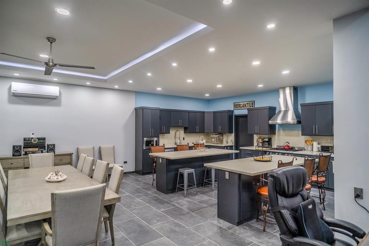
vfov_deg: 61.9
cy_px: 123
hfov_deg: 84.0
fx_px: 205
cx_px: 184
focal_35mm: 20
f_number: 2.8
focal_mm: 20
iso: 400
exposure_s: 1/60
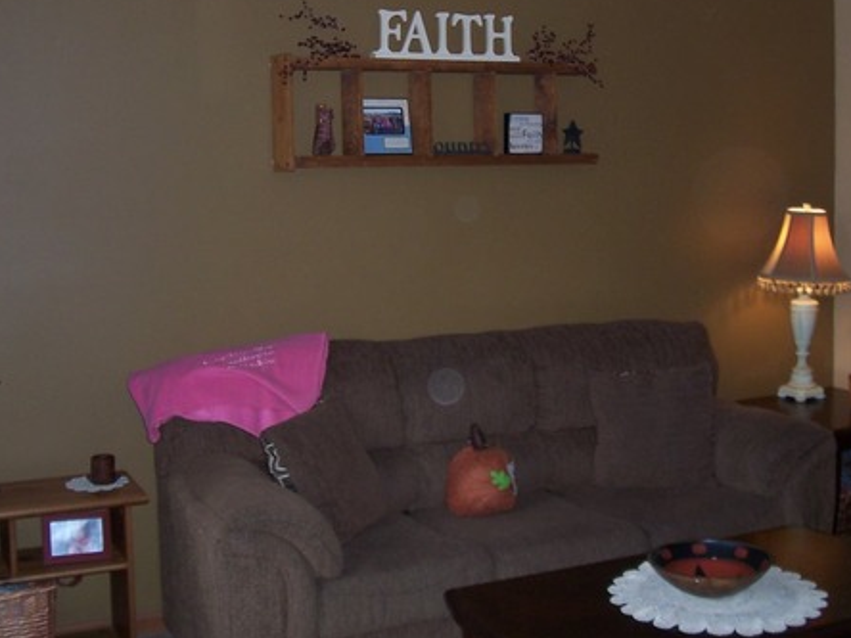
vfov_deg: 29.5
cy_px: 216
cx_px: 473
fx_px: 1205
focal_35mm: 49
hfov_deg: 38.9
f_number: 2.7
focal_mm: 5.6
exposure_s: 1/60
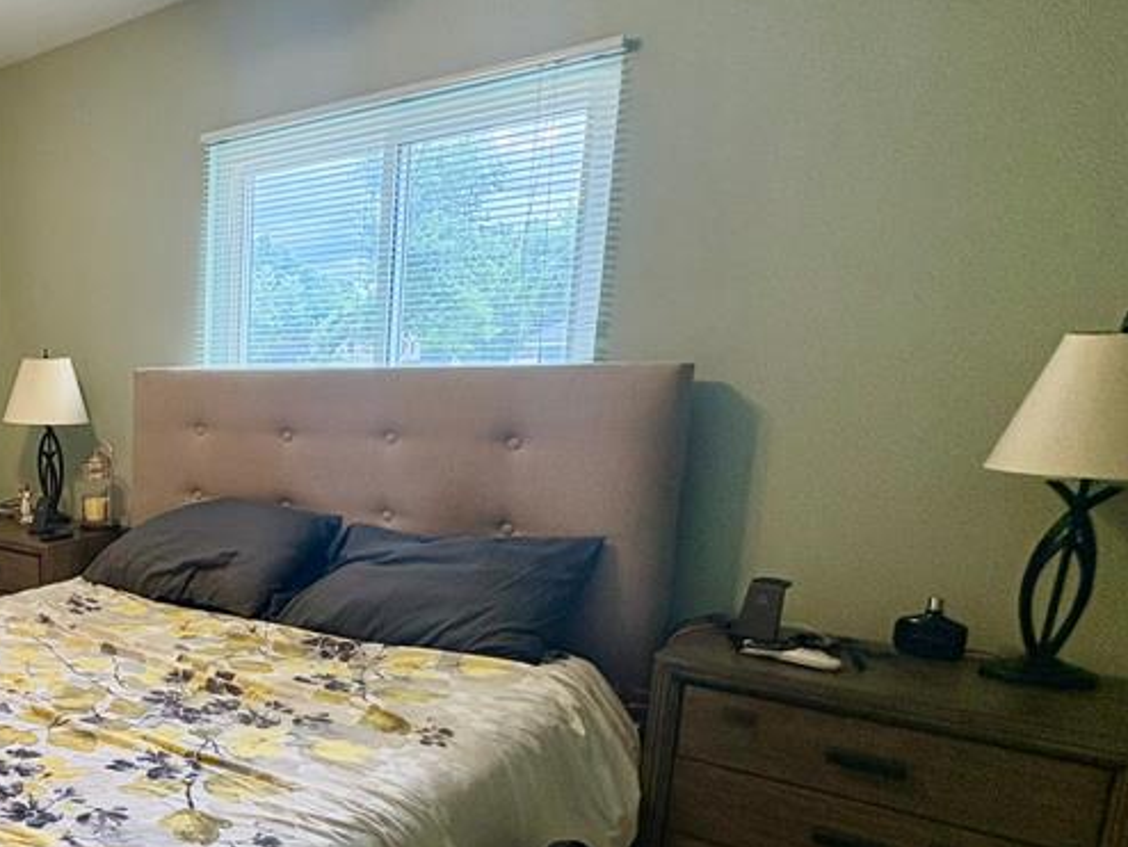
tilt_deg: -6.5
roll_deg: -0.3
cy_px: 527
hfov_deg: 50.0
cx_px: 0
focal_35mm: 29
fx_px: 945
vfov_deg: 47.8
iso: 200
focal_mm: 2.22
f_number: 2.2
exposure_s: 1/120
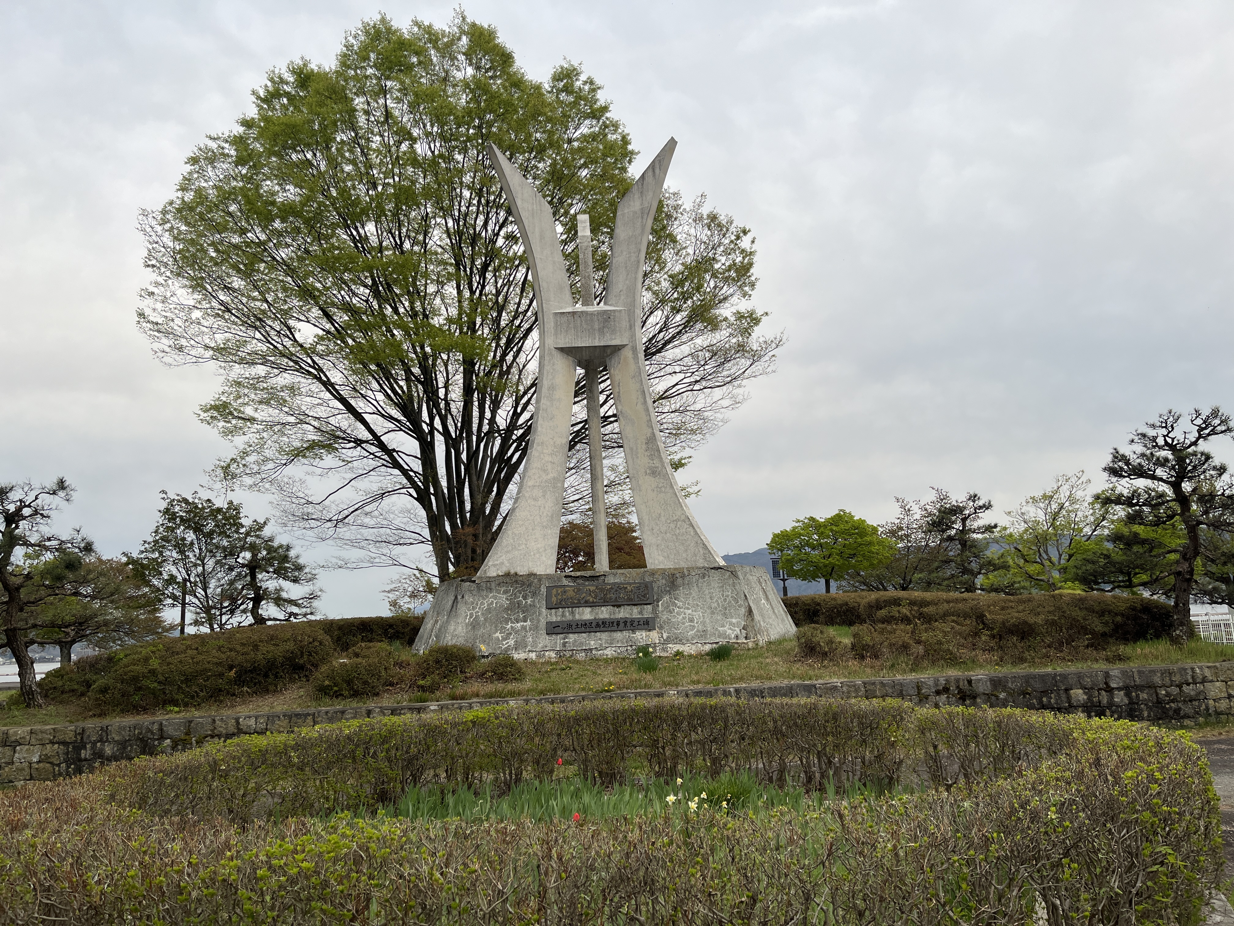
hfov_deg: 67.3
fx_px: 927
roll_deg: +2.9
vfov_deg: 53.1
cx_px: 617
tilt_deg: +9.8
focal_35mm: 26
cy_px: 463
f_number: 1.6
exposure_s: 1/289
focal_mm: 5.1
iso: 40
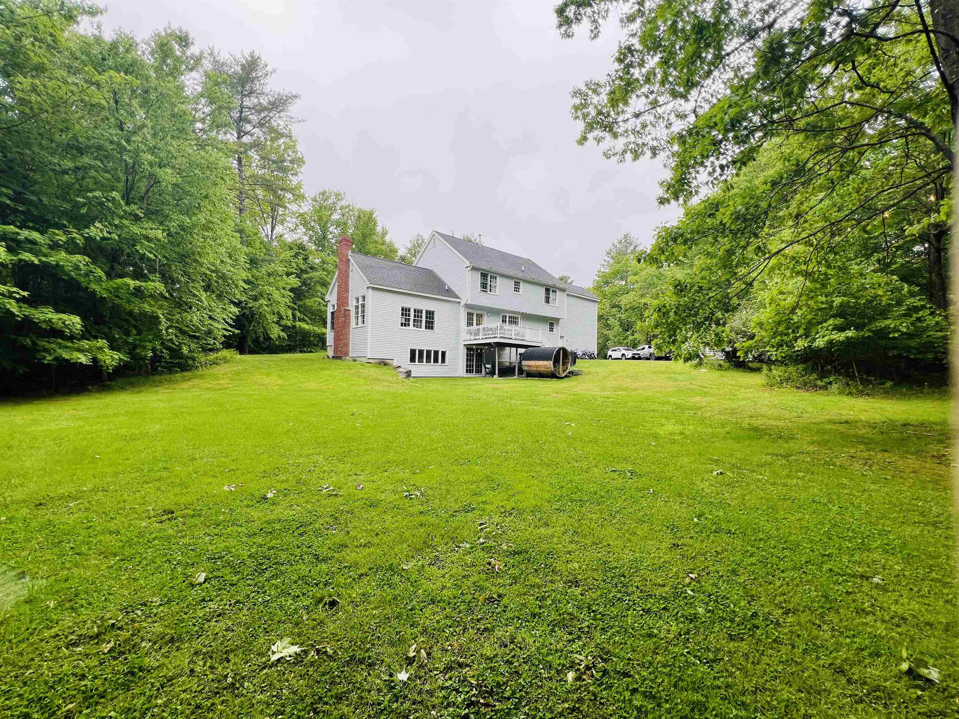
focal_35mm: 13
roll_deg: -1.2
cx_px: 480
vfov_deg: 89.9
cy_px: 360
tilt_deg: +0.7
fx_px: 360
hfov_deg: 106.2
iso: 32
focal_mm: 1.57
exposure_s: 1/166
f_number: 1.8
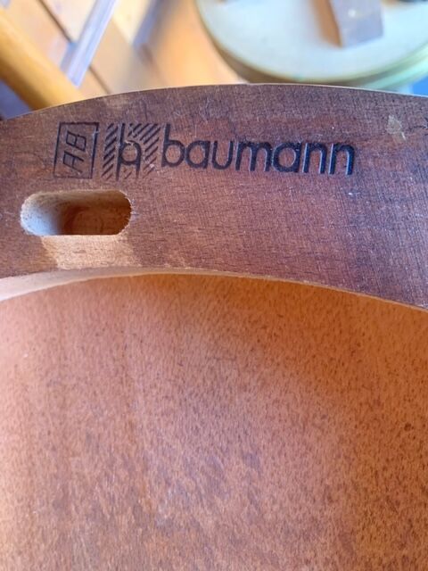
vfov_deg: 67.3
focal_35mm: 26
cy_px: 286
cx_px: 214
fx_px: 429
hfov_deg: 53.1
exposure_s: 1/50
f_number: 1.8
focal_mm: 4.25
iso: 400
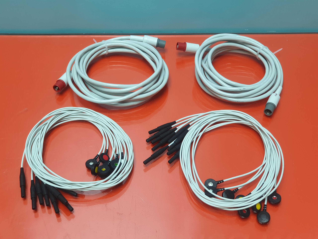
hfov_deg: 36.8
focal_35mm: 52
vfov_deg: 28.0
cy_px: 120
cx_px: 159
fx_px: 478
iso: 64
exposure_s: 1/33
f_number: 2.4
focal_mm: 6
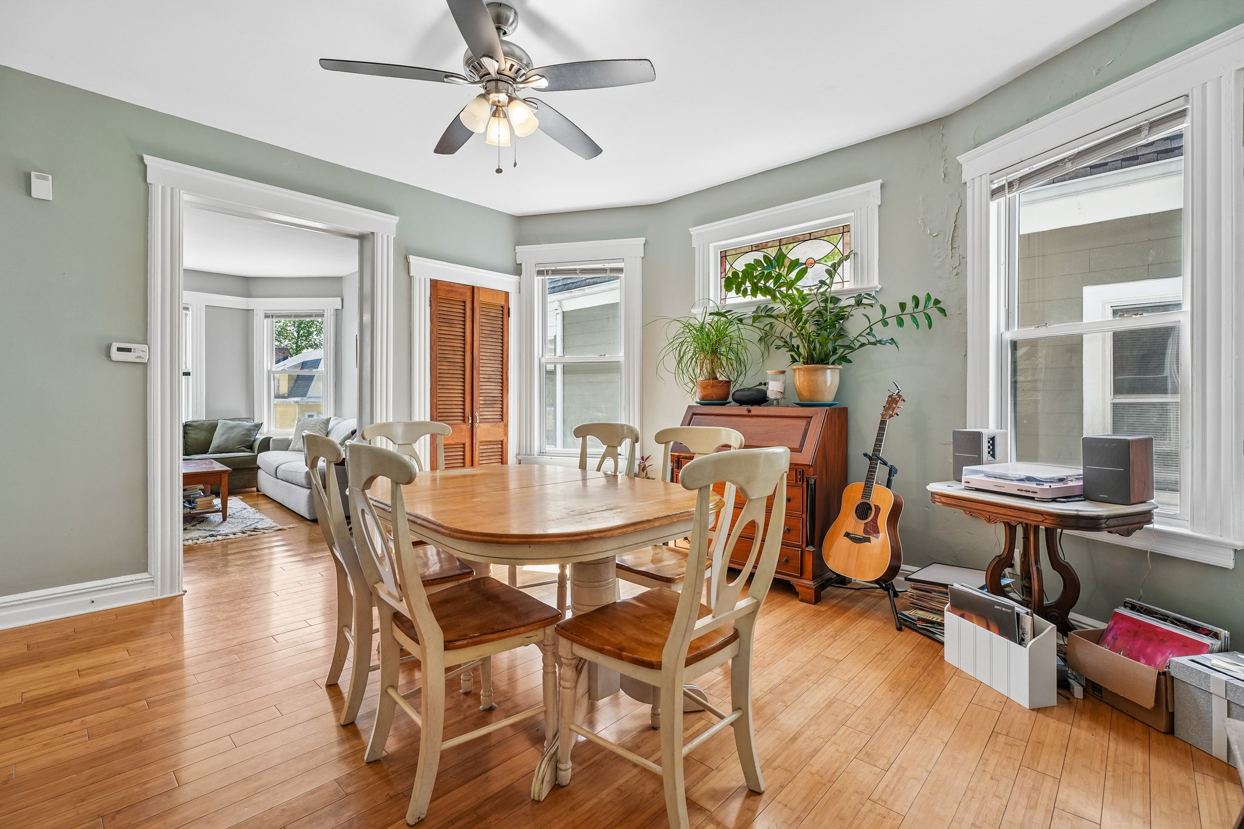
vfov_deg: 73.7
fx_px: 553
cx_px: 622
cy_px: 414
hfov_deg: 96.7
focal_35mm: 16
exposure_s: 1/15
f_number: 8
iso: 200
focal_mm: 16
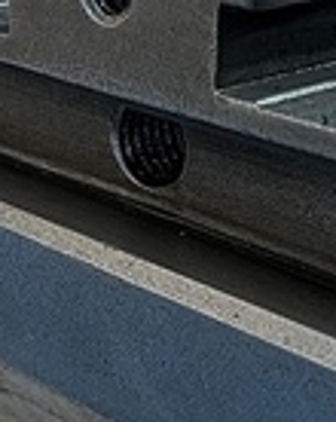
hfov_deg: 12.7
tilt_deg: -16.4
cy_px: 131
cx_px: -61
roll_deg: +0.6
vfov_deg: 16.3
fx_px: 1470
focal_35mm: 118
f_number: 1.6
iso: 160
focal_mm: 5.1
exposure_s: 1/60
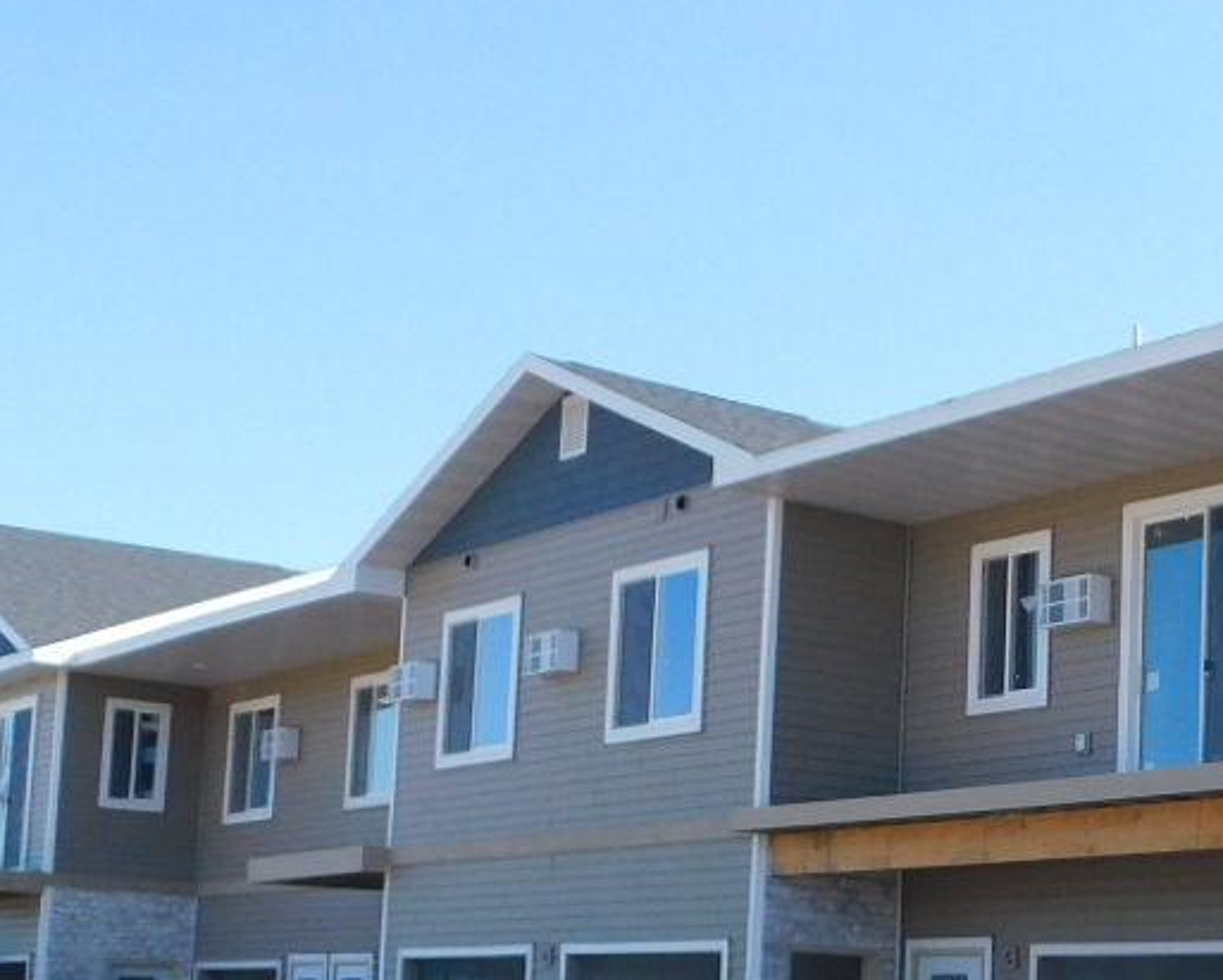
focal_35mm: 70
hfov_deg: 26.5
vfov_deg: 21.7
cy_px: 713
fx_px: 2535
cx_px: 1028
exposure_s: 1/800
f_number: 3
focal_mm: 4
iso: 125
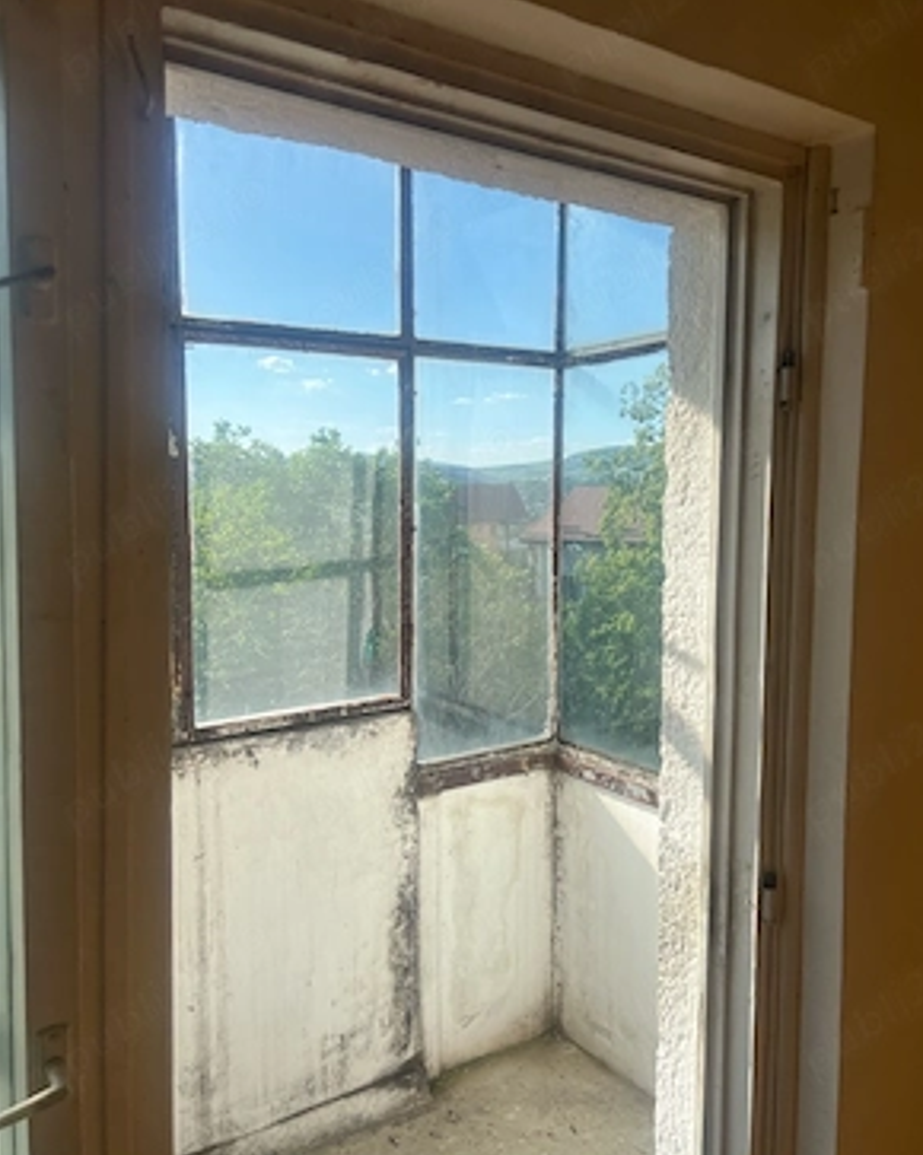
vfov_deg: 62.2
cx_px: 474
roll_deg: -0.1
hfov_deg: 51.5
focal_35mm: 28
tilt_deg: -3.6
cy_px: 541
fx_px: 957
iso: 50
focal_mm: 5.7
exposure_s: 1/3831
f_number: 1.5
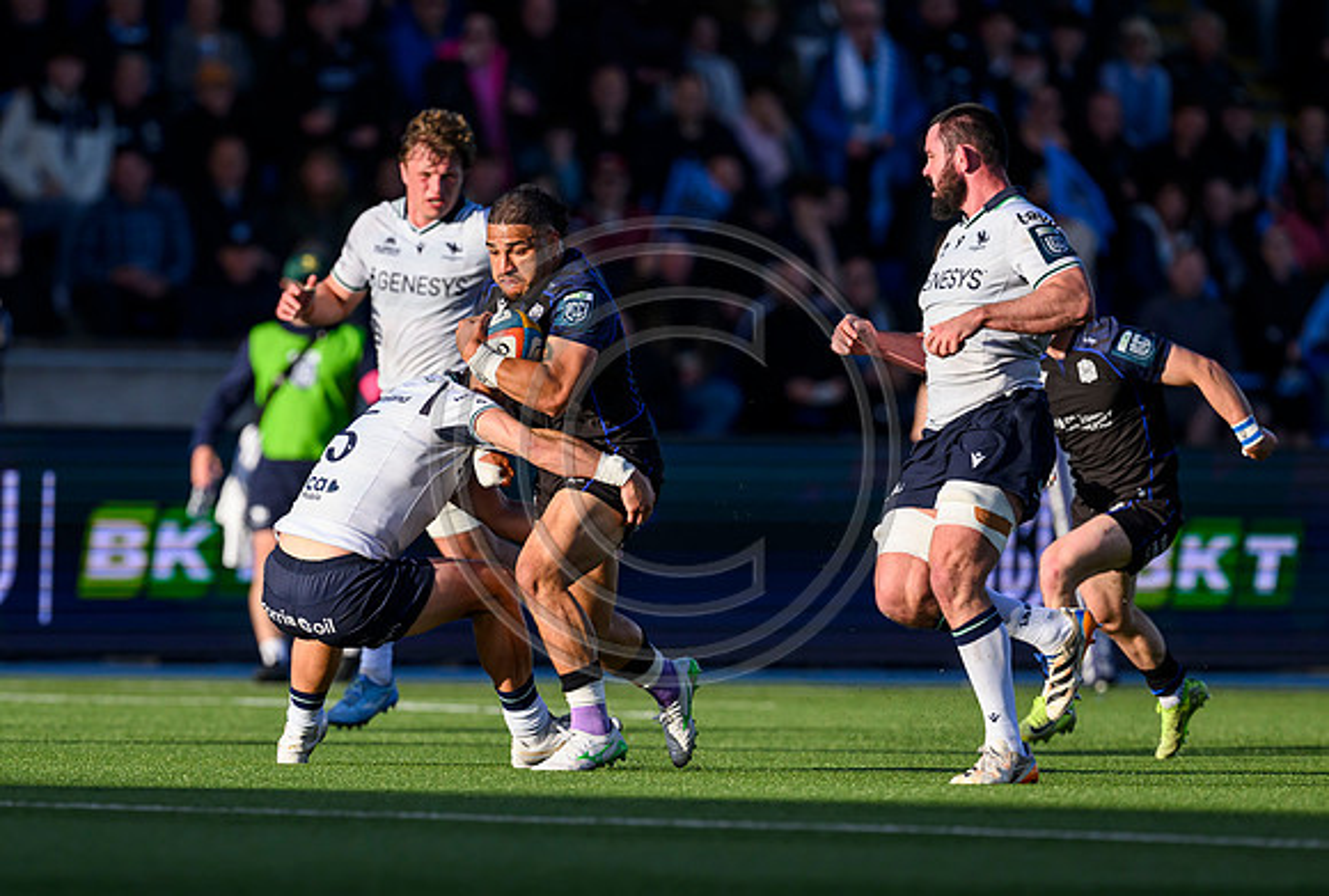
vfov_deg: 2.3
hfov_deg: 3.4
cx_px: 570
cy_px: 504
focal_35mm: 608
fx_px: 22515
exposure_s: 1/6400
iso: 800
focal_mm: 400
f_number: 3.5
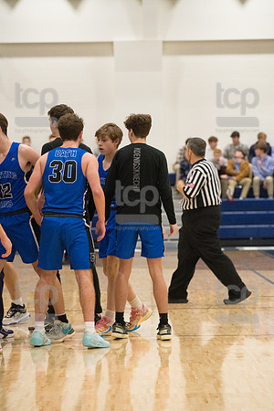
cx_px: 137
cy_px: 206
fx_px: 1712
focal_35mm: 150
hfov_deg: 9.1
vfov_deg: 13.7
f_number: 4.5
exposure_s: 1/1600
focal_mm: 150
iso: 8000
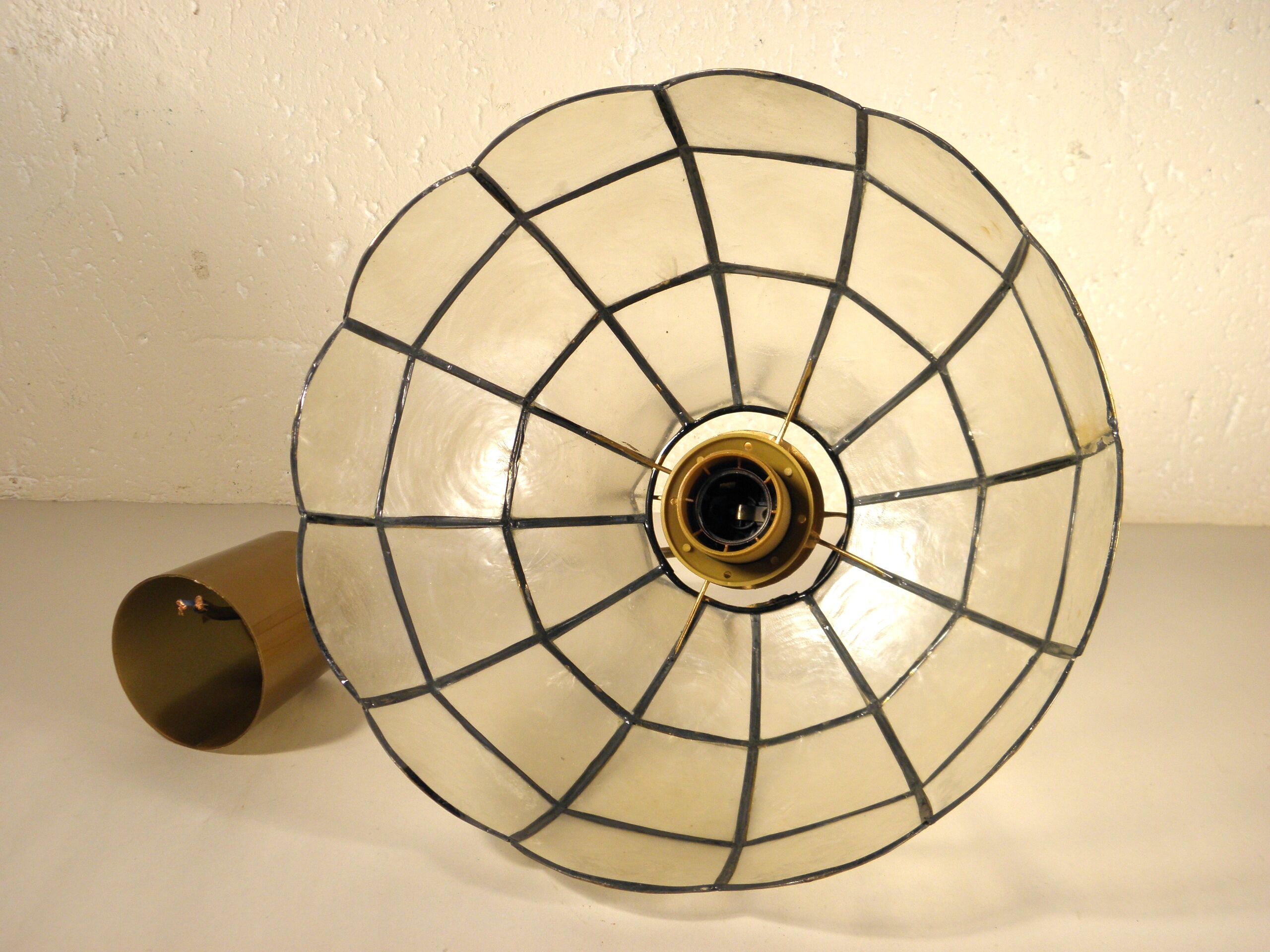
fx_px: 1614
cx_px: 635
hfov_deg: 42.9
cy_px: 476
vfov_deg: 32.9
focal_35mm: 44
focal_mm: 7.9
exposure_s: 1/80
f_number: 3.9
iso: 100
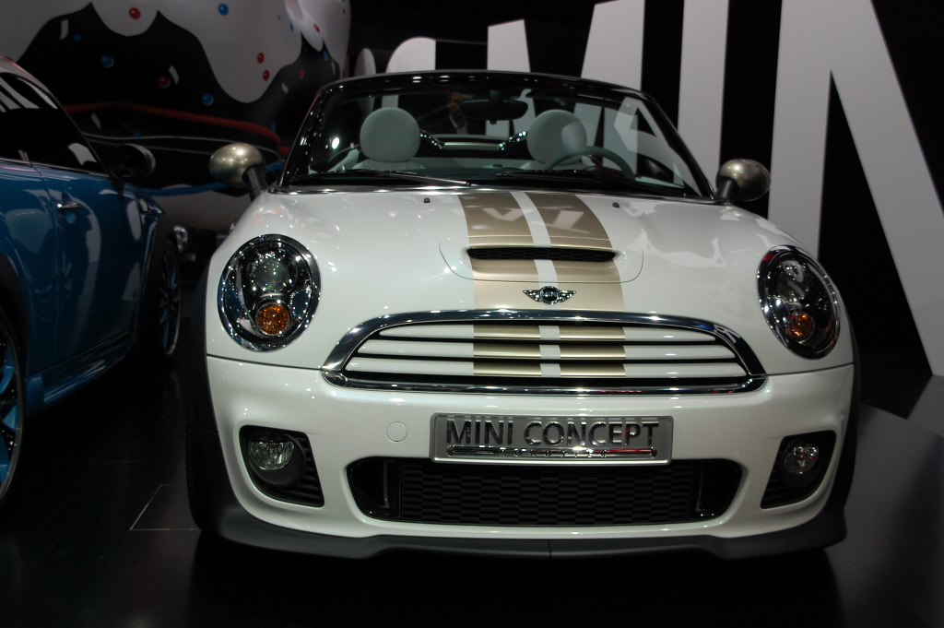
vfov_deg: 29.8
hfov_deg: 43.6
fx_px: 1179
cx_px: 472
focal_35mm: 45
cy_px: 314
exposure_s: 1/125
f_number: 5.6
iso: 400
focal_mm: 30
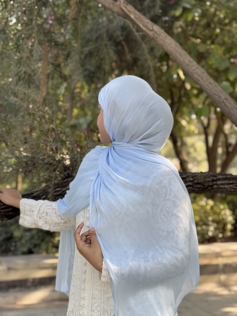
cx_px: 118
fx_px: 438
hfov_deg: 30.3
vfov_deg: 39.7
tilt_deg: +2.0
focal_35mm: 48
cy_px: 158
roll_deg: -0.5
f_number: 1.78
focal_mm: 6.76
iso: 64
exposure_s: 1/588
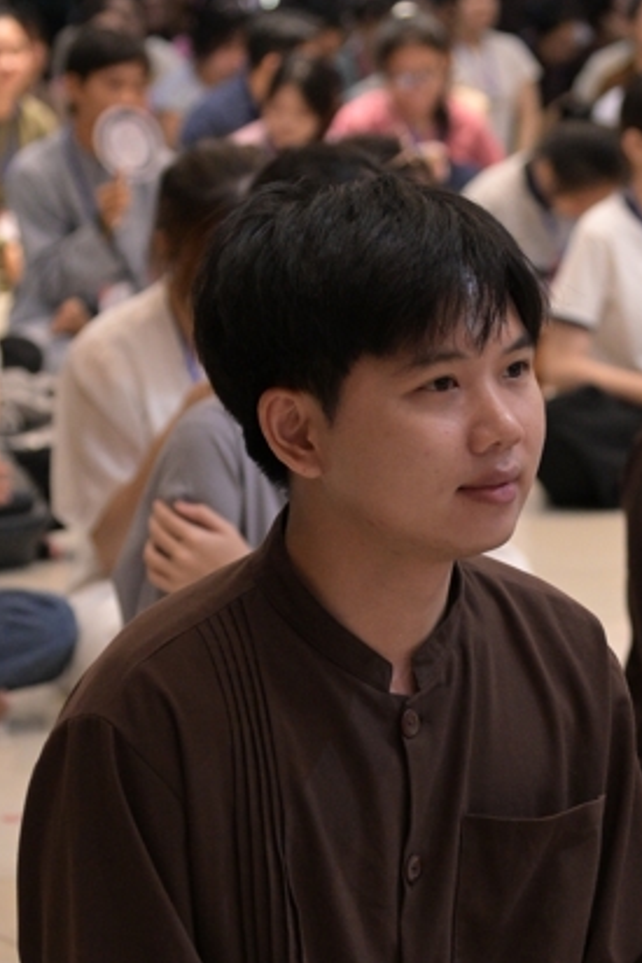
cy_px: 579
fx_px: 4176
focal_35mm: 156
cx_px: 497
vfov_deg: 13.2
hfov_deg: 8.8
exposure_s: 1/125
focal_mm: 66
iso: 3200
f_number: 4
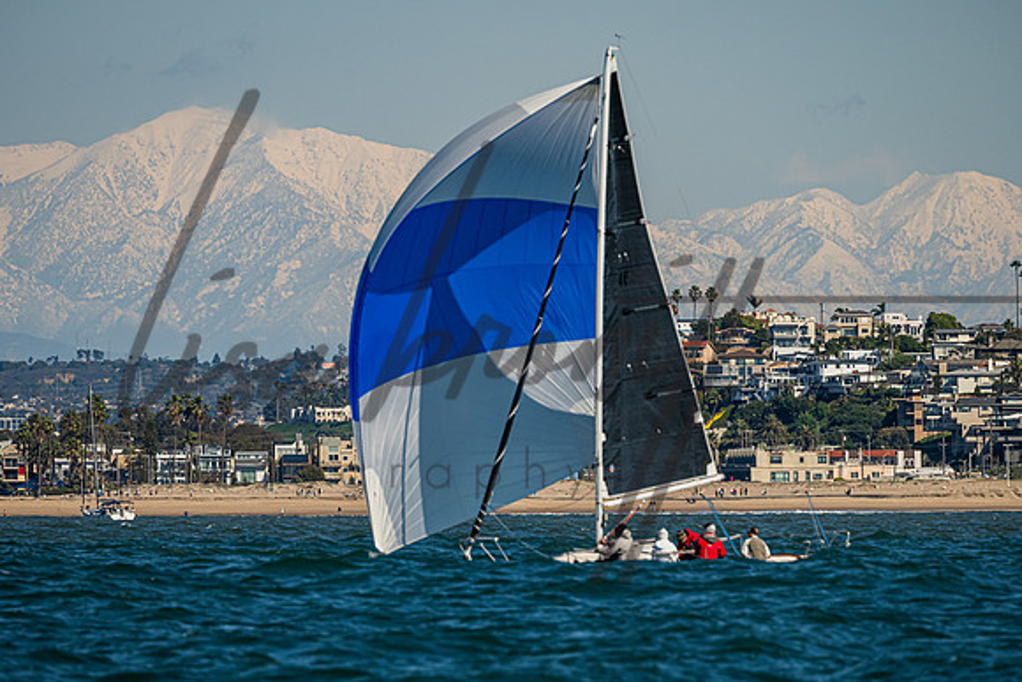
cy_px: 389
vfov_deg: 3.0
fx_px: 13188
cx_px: 511
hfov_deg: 4.4
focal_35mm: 464
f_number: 8
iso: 400
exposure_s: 1/3200
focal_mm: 400
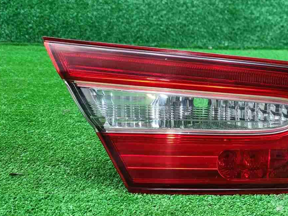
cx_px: 234
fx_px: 358
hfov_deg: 41.8
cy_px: 119
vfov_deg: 33.6
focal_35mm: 43
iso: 252
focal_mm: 5.4
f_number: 1.8
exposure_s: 1/50
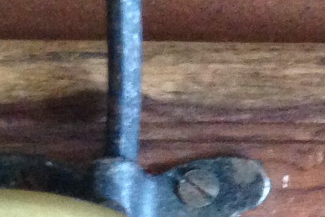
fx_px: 1923
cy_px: -85
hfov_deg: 9.3
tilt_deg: -83.5
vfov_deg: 6.4
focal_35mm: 213
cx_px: 518
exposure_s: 1/15
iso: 400
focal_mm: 4.12
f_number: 2.4
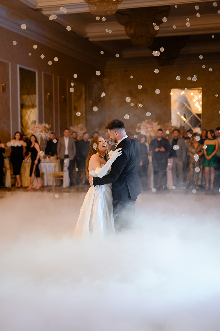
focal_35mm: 50
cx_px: 110
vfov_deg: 39.6
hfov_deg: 27.0
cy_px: 166
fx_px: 459
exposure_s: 1/200
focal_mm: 50
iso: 500
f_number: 1.8
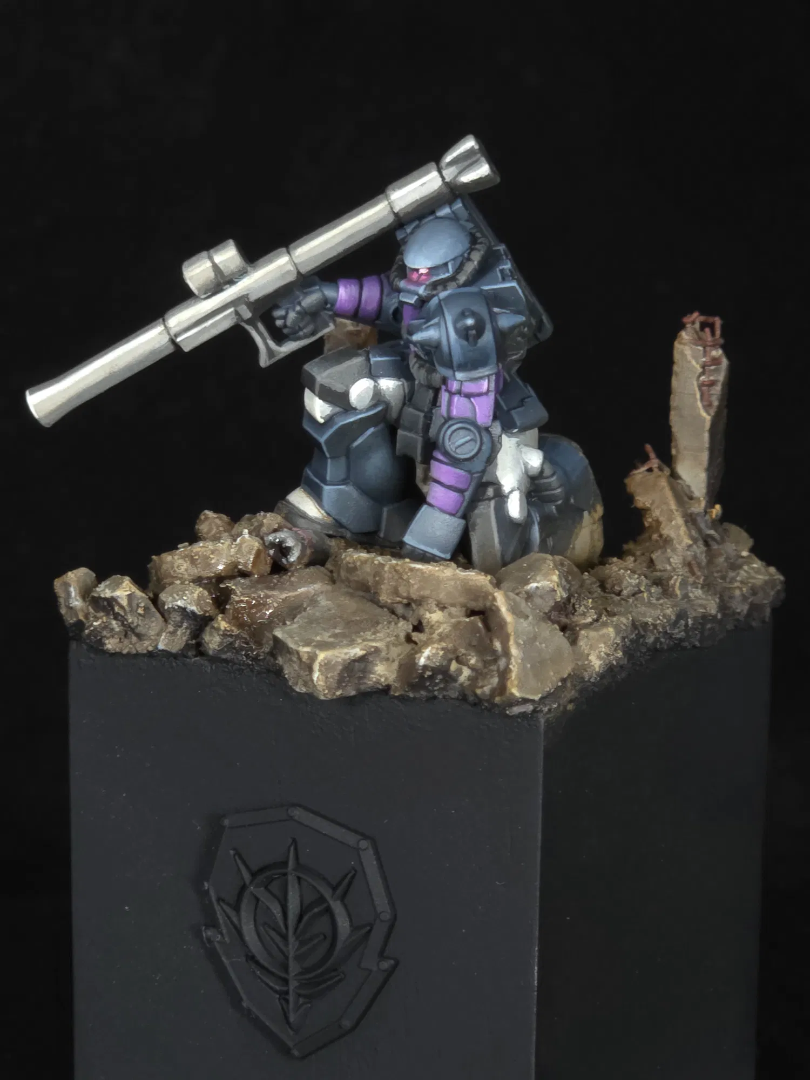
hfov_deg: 21.3
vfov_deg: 28.2
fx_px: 2153
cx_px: 405
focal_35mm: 69
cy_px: 540
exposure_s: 1/6
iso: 50
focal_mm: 7
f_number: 2.4
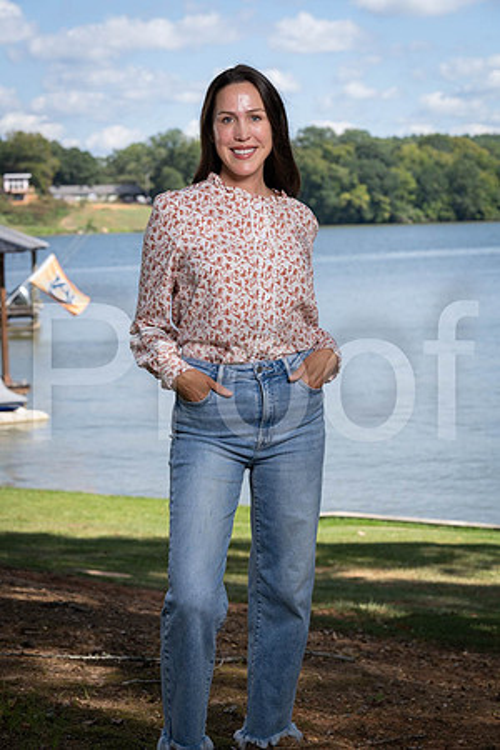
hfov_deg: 16.1
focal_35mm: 85
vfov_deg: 23.9
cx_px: 250
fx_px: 1771
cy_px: 375
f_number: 6.3
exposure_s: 1/160
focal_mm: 85
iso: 100
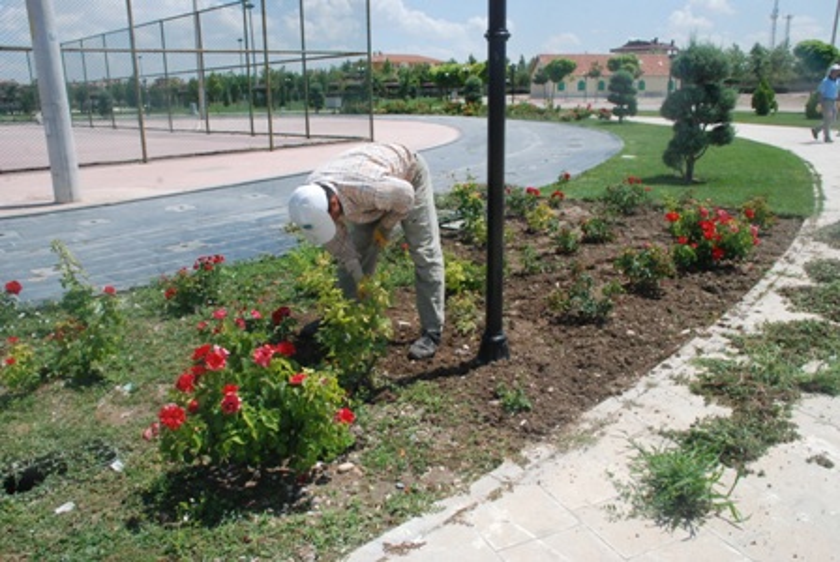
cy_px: 281
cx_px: 420
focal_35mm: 30
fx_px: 701
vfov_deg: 43.7
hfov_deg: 61.9
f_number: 14
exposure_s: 1/800
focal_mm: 20
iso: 1000
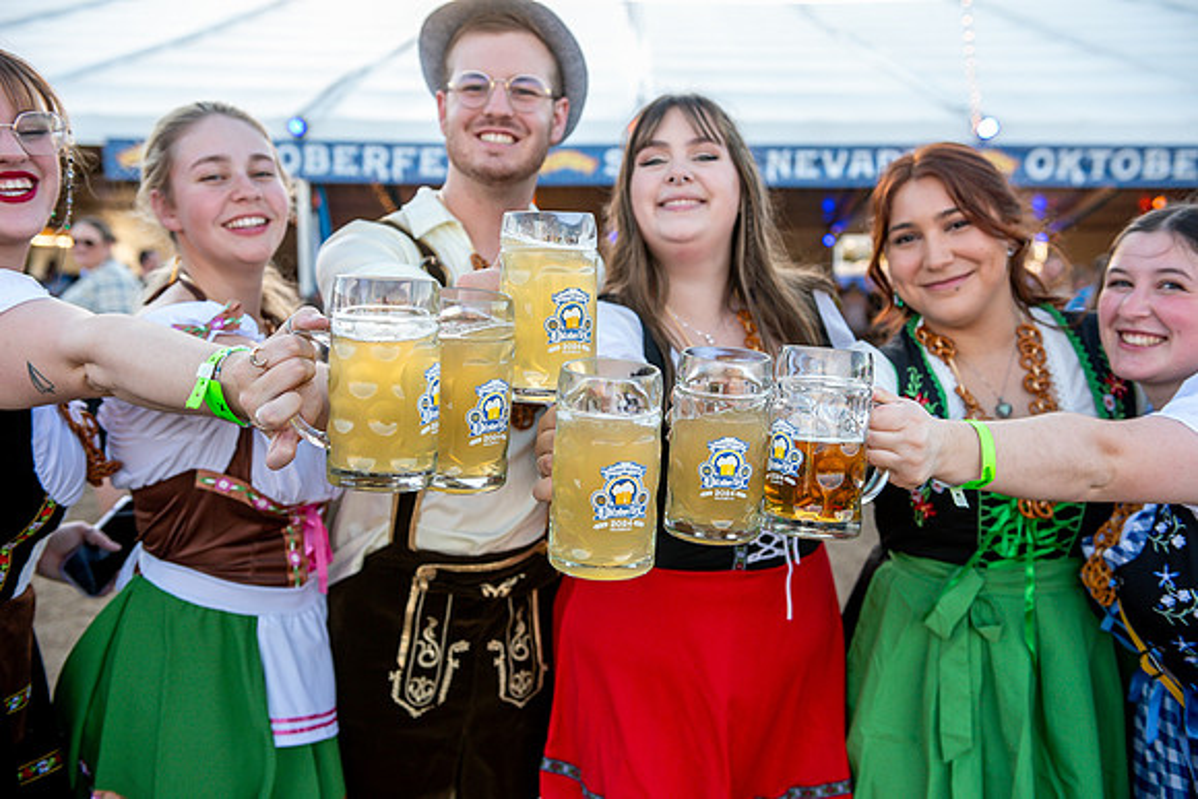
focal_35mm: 36
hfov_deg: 53.1
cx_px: 599
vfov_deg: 36.9
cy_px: 400
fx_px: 1198
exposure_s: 1/800
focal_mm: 36
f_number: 4
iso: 640
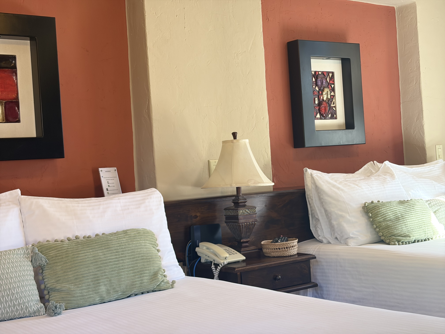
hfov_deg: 36.8
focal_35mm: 52
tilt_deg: +0.8
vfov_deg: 28.0
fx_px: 668
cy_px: 167
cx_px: 222
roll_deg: +4.2
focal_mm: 5.96
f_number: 1.6
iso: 125
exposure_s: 1/60
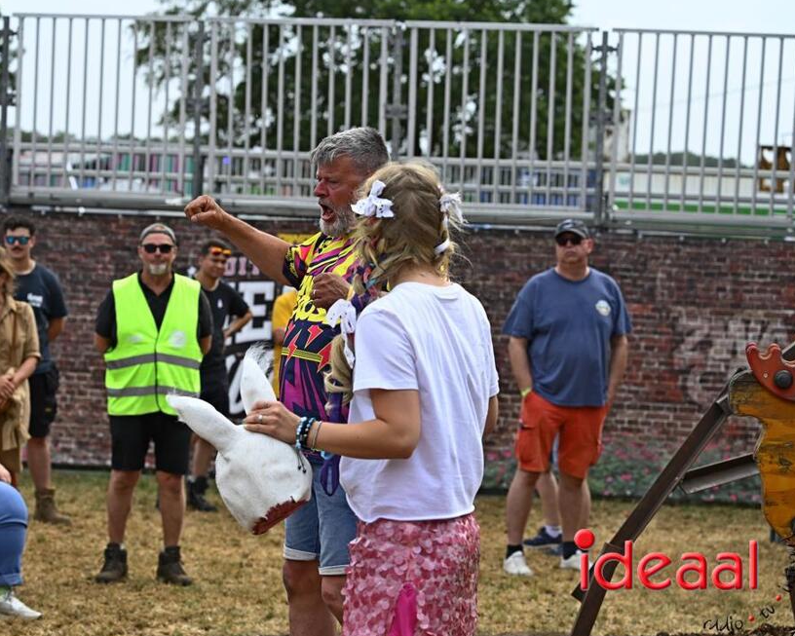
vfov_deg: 13.5
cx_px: 324
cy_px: 317
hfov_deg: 16.8
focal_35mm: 114
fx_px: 2683
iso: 100
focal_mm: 100
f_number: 5.6
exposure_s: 1/250
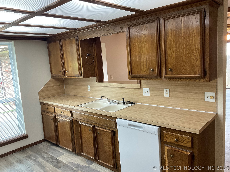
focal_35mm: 29
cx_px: 115
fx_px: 193
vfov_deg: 48.2
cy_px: 86
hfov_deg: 61.7
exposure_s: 1/60
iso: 100
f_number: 1.8
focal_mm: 3
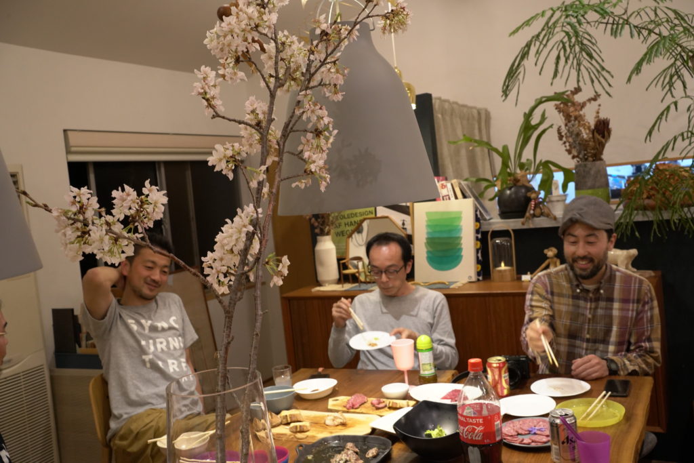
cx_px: 347
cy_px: 232
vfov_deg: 37.9
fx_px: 675
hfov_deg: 54.4
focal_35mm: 35
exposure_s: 1/40
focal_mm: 35
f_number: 9
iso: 3200
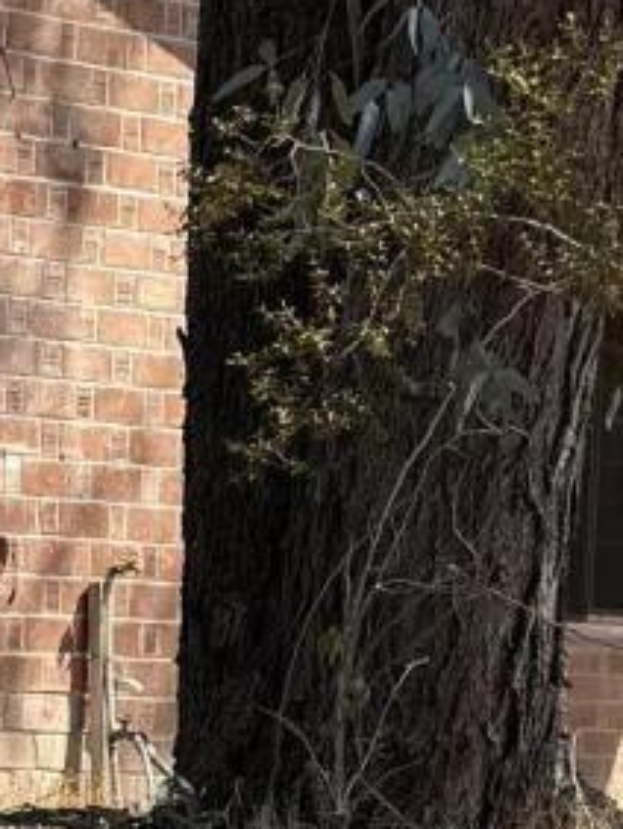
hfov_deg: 8.3
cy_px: 952
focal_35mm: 170
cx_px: -652
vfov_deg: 11.4
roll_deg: -1.6
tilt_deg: -2.7
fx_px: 4073
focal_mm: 6.76
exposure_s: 1/2169
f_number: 1.78
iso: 80
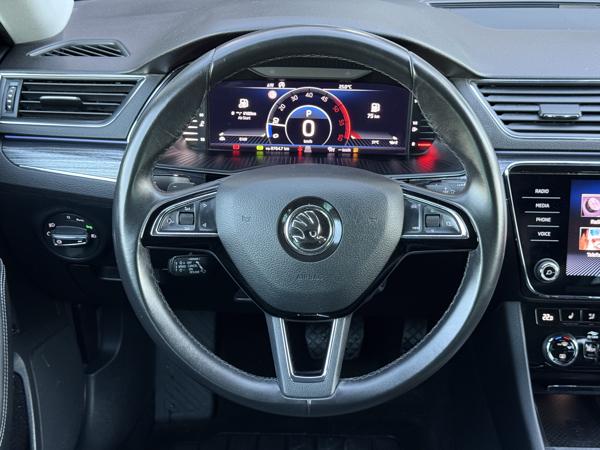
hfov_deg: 39.7
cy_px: 225
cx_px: 300
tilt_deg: -27.9
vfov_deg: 30.3
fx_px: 832
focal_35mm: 48
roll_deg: -1.8
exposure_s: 1/34
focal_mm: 6.76
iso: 250
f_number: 1.78
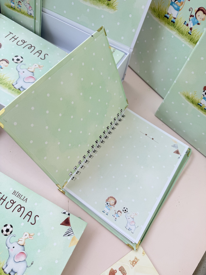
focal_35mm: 24
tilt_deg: -62.5
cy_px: 138
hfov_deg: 56.8
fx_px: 190
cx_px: 103
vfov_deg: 71.6
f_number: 1.78
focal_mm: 6.76
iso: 50
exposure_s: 1/122
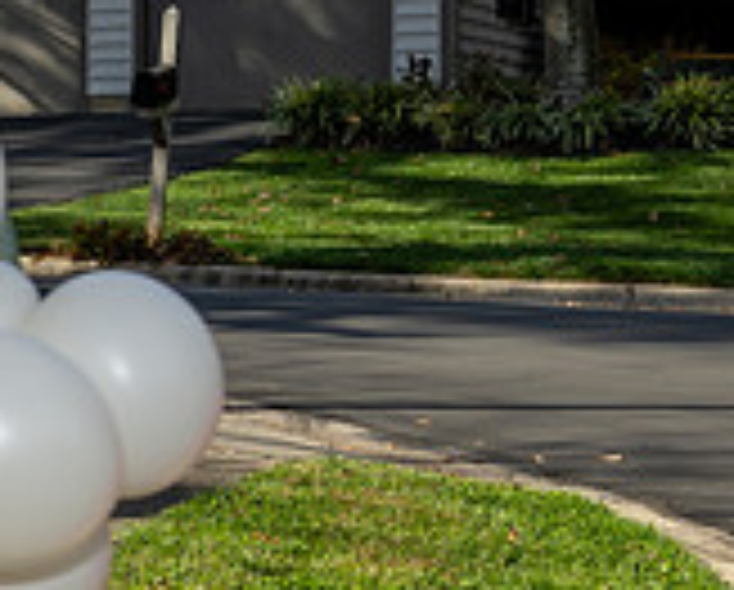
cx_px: -544
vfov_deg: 9.6
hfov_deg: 11.2
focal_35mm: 162
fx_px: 3526
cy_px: 399
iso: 180
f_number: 8
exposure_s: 1/250
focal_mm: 28
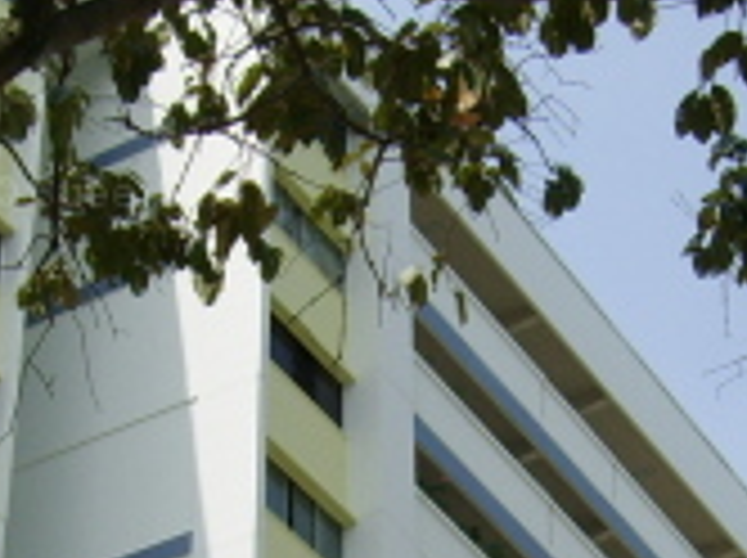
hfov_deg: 17.0
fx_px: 2500
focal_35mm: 116
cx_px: 320
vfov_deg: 12.5
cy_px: 648
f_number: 5.8
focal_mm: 5.95
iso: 50
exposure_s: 1/545
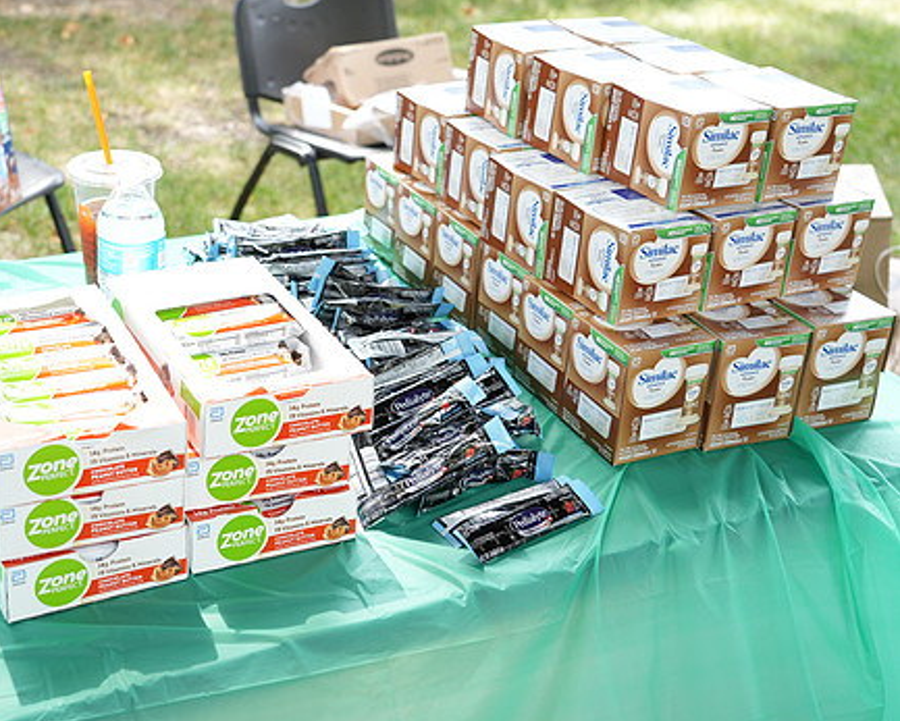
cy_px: 344
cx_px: 299
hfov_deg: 37.6
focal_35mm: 49
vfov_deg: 30.9
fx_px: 1306
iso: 250
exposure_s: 1/80
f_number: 5
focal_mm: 39
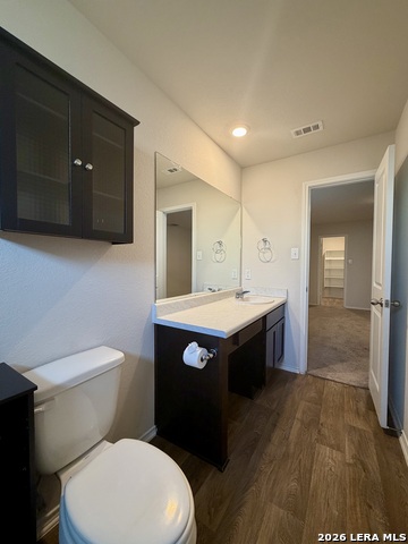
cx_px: 204
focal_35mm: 14
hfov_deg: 85.7
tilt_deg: -2.0
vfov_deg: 102.1
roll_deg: -0.3
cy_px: 272
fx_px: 220
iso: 200
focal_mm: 2.22
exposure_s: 1/60
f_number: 2.2
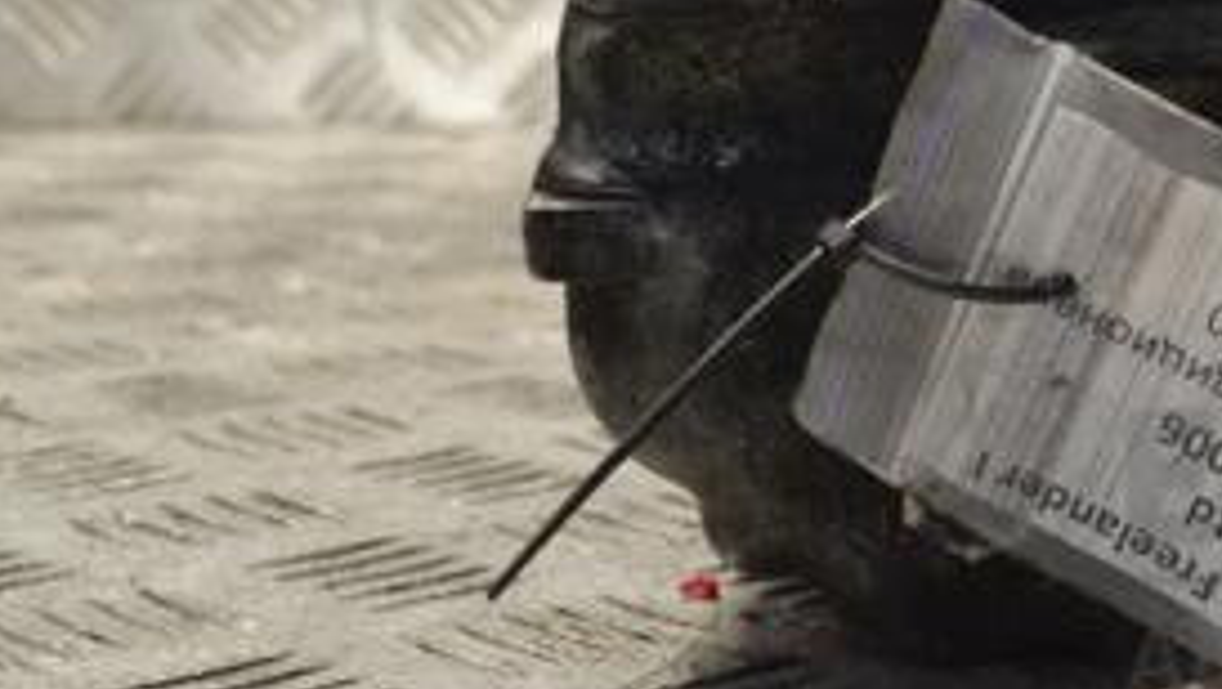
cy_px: -121
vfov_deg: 11.9
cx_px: 1043
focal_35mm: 100
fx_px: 3247
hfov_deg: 21.0
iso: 3200
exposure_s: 1/200
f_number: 7.1
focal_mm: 29
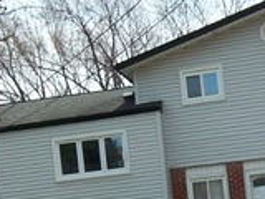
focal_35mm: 92
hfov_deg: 21.2
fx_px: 704
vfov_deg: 15.5
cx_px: 192
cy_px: 239
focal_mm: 3.8
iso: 50
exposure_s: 1/200
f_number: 5.6
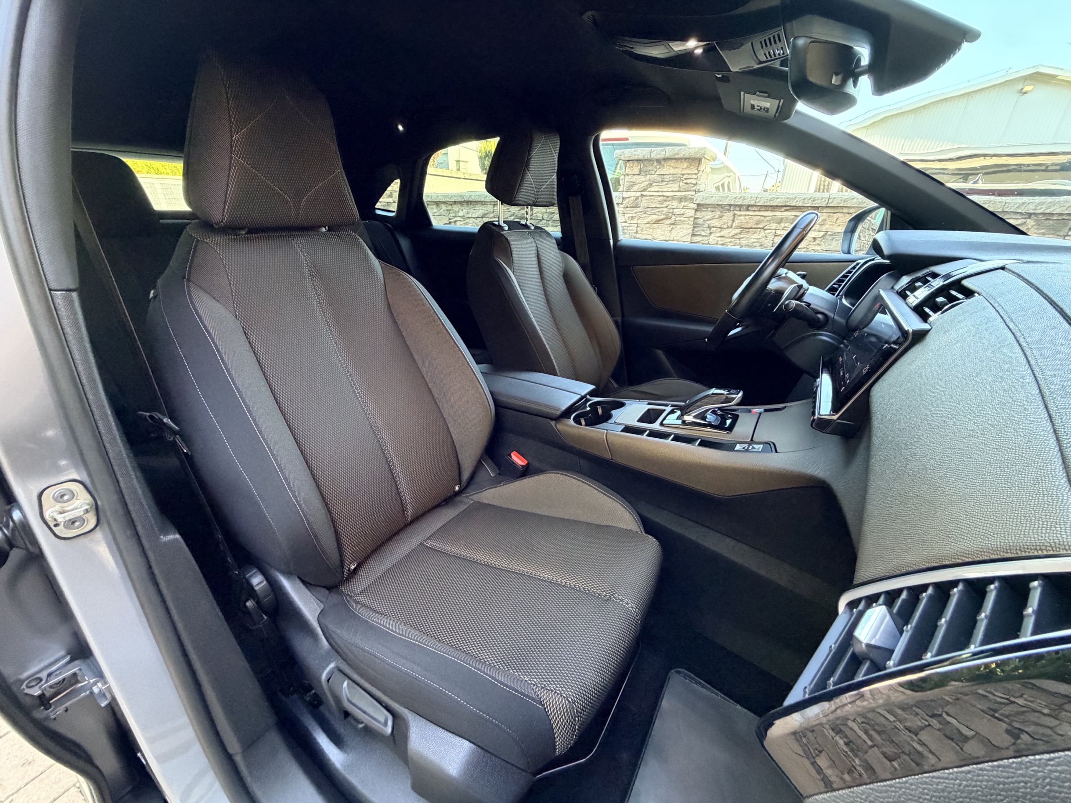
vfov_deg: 85.7
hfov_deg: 102.1
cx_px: 536
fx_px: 433
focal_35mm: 14
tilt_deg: -24.3
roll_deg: -0.8
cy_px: 402
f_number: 2.2
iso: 500
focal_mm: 2.22
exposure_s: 1/60
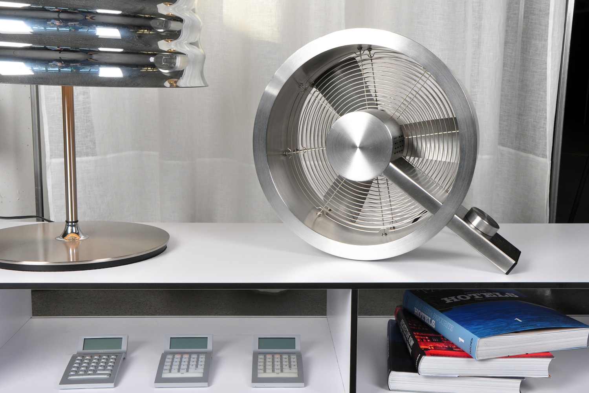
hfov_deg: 43.6
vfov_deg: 29.9
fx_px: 736
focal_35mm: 45
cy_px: 196
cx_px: 294
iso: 200
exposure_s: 1/100
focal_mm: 30
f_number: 10
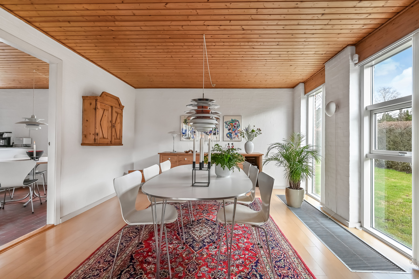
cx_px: 210
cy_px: 140
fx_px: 180
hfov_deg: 98.6
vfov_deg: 75.4
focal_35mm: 16
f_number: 10
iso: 200
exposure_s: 1/15
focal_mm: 15.5
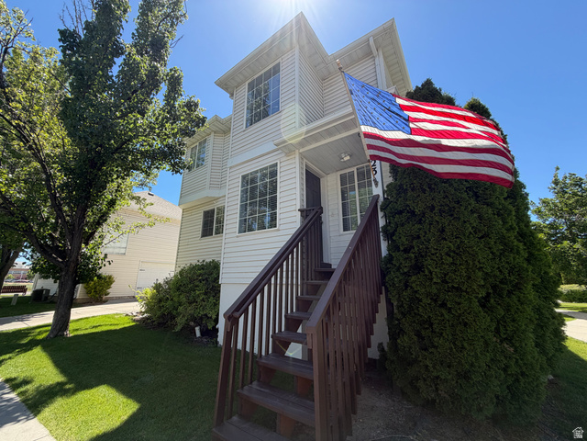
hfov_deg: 102.1
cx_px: 294
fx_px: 237
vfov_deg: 85.7
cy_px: 220
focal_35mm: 14
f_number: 2.2
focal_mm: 2.22
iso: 40
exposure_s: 1/531
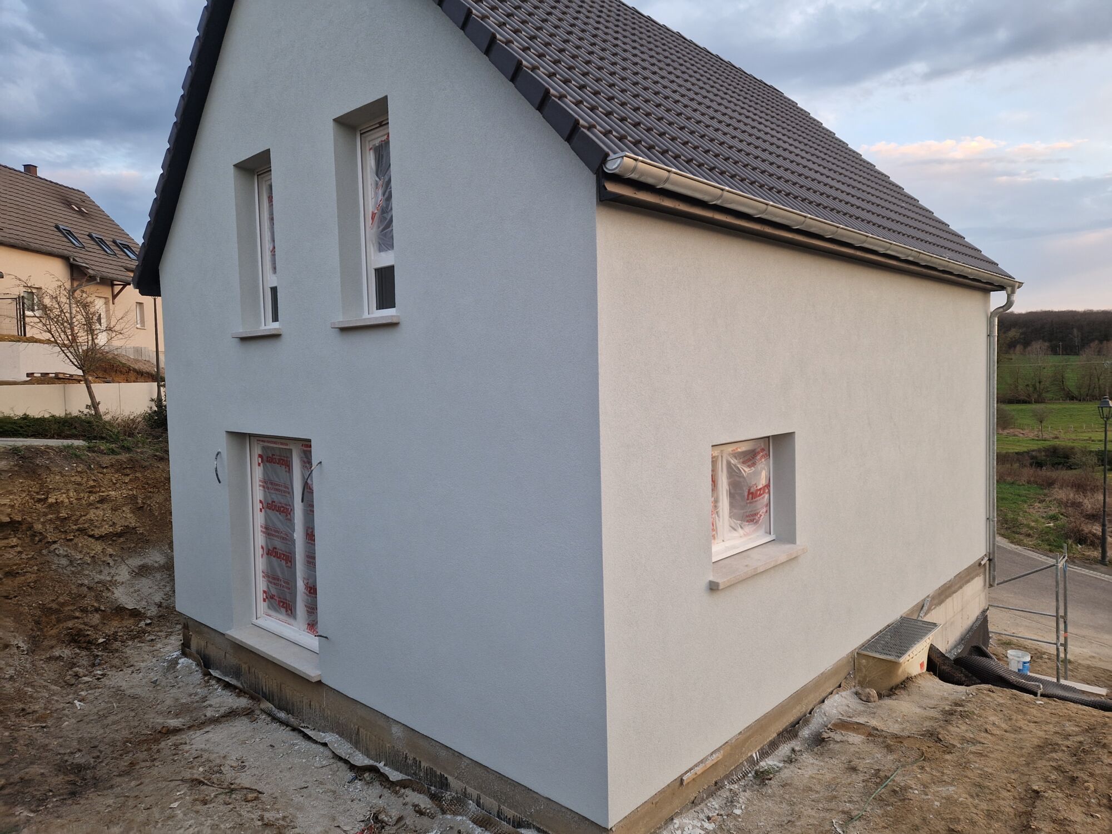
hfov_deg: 73.9
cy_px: 417
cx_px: 556
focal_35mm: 23
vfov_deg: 58.9
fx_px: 739
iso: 50
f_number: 1.8
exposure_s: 1/259
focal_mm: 5.4
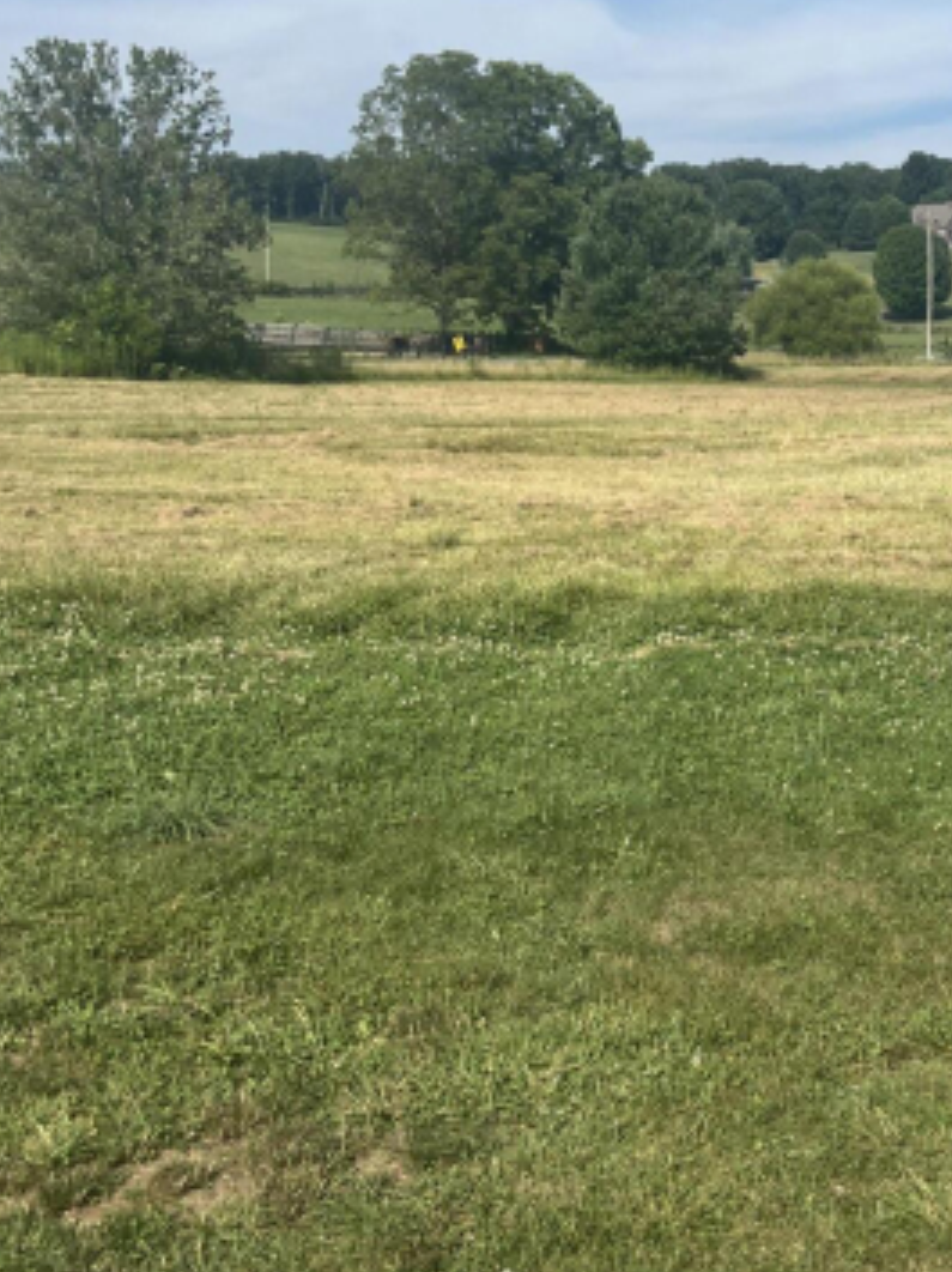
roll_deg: -0.5
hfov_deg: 29.1
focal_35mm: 49
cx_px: 726
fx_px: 1799
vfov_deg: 38.4
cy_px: 397
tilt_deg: -3.7
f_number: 1.5
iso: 50
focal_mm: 5.7
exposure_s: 1/5882
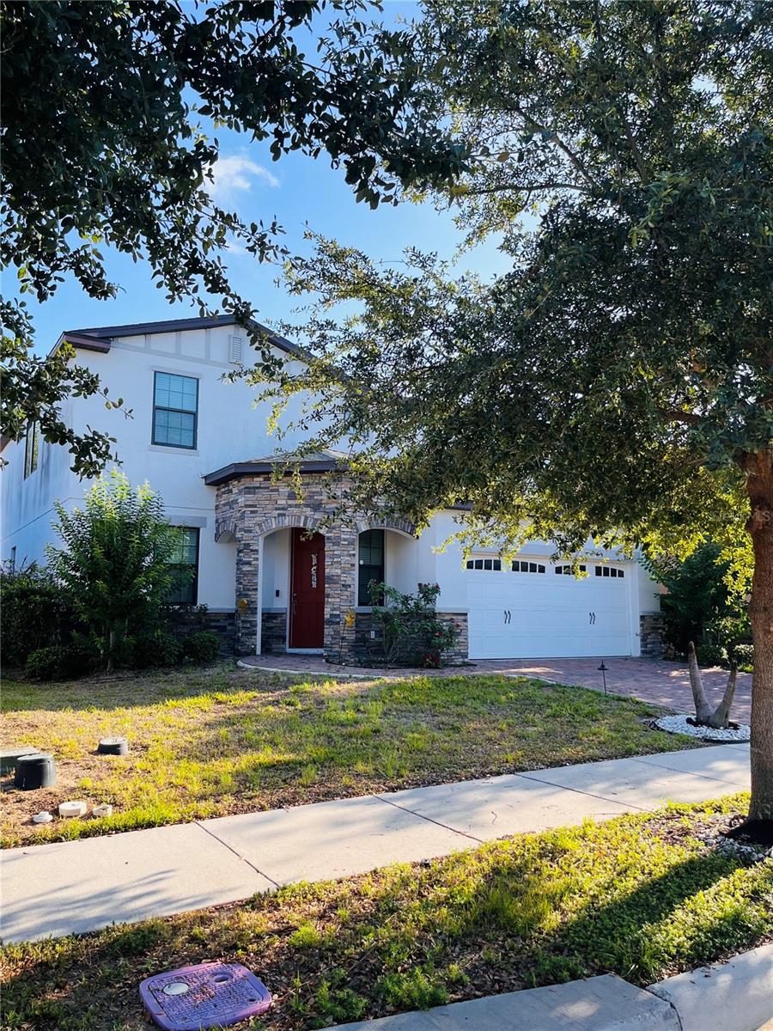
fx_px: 774
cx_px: 386
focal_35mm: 26
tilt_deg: +6.3
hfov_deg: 53.1
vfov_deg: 67.3
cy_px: 516
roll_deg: -0.6
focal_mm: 5.1
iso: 50
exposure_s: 1/1046
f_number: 1.6
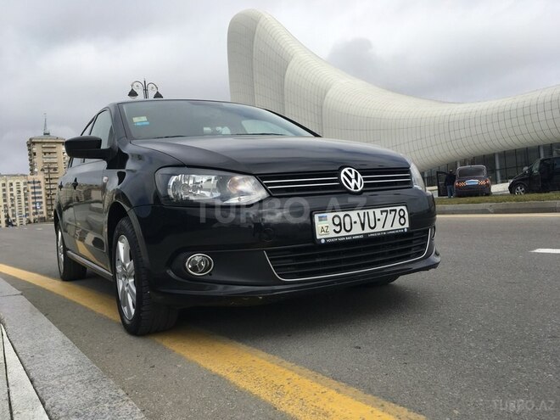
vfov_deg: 48.2
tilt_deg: -0.8
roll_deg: +4.5
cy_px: 210
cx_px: 280
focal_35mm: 29
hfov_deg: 61.7
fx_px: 469
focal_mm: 4.15
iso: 25
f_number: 2.2
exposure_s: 1/1570
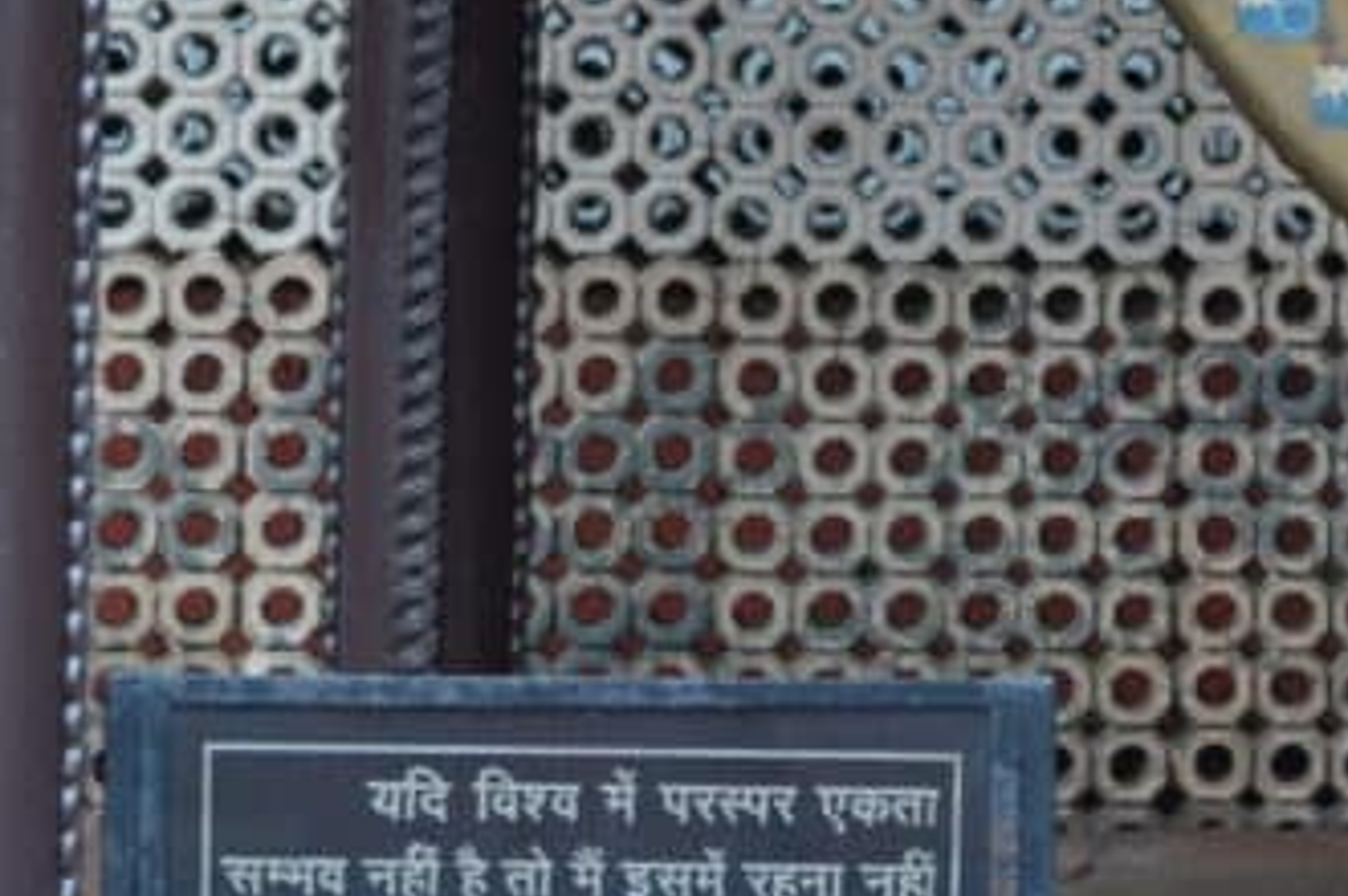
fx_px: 8342
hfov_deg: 8.9
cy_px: -554
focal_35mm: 223
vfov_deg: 6.1
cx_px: 2207
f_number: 4.8
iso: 400
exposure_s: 1/80
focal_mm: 32
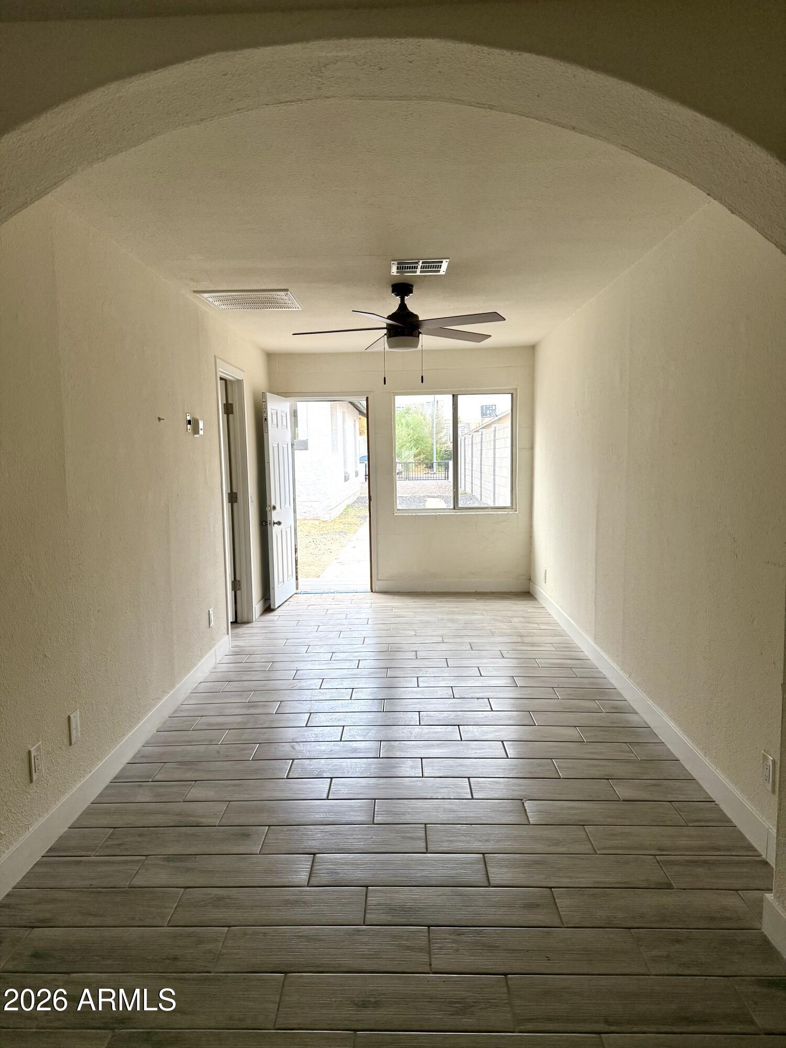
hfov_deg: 56.8
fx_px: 727
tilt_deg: -4.9
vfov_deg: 71.6
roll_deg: +1.1
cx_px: 393
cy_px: 524
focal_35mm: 24
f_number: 1.78
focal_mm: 6.76
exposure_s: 1/75
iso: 200
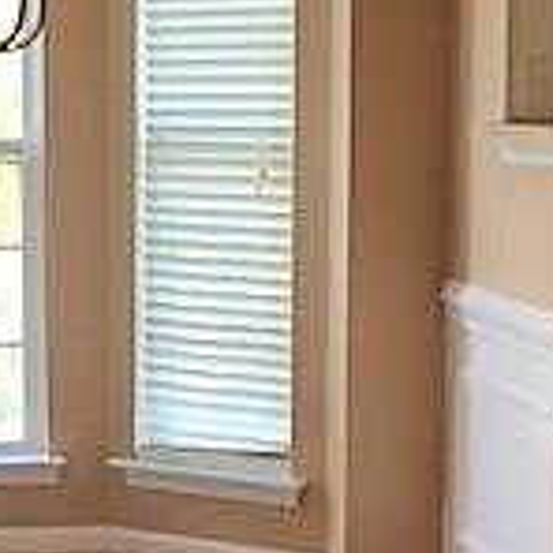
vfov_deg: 15.7
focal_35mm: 111
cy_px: 258
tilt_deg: -4.8
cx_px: -82
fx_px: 2006
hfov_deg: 15.2
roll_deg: +0.5
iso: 25
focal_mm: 4.15
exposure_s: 1/60
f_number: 2.2
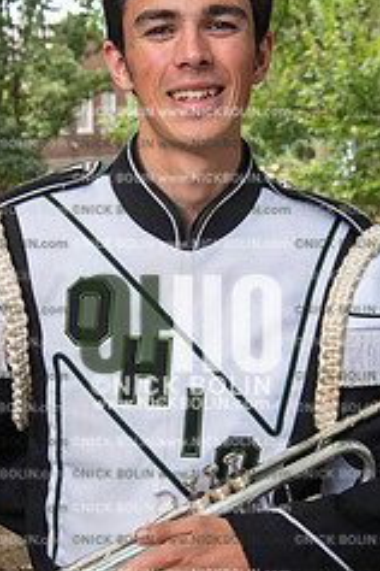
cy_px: 342
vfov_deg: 26.6
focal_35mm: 76
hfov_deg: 17.9
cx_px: 180
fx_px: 1203
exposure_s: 1/100
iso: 500
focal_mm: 40
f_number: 8
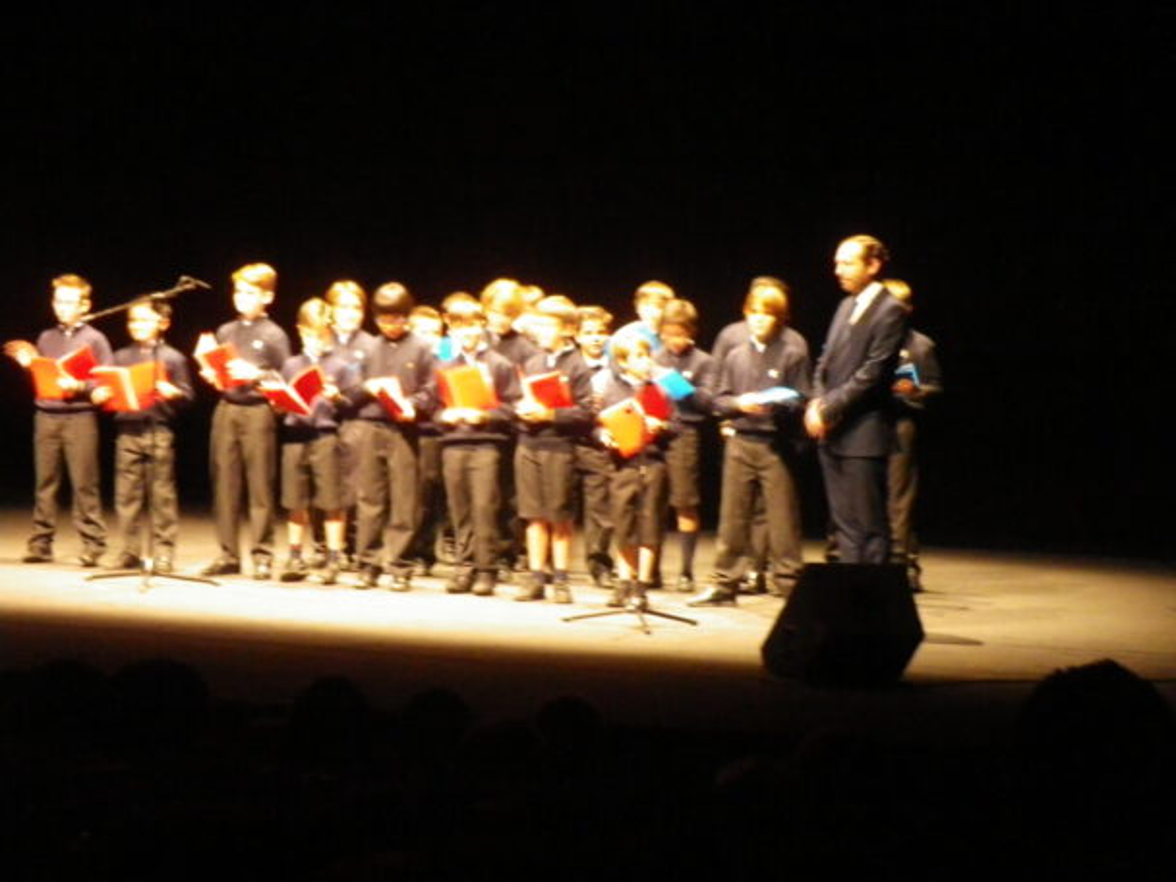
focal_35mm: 107
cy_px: 441
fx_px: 3635
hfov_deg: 18.4
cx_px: 588
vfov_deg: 13.8
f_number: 5.1
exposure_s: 1/5
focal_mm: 19.1
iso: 800
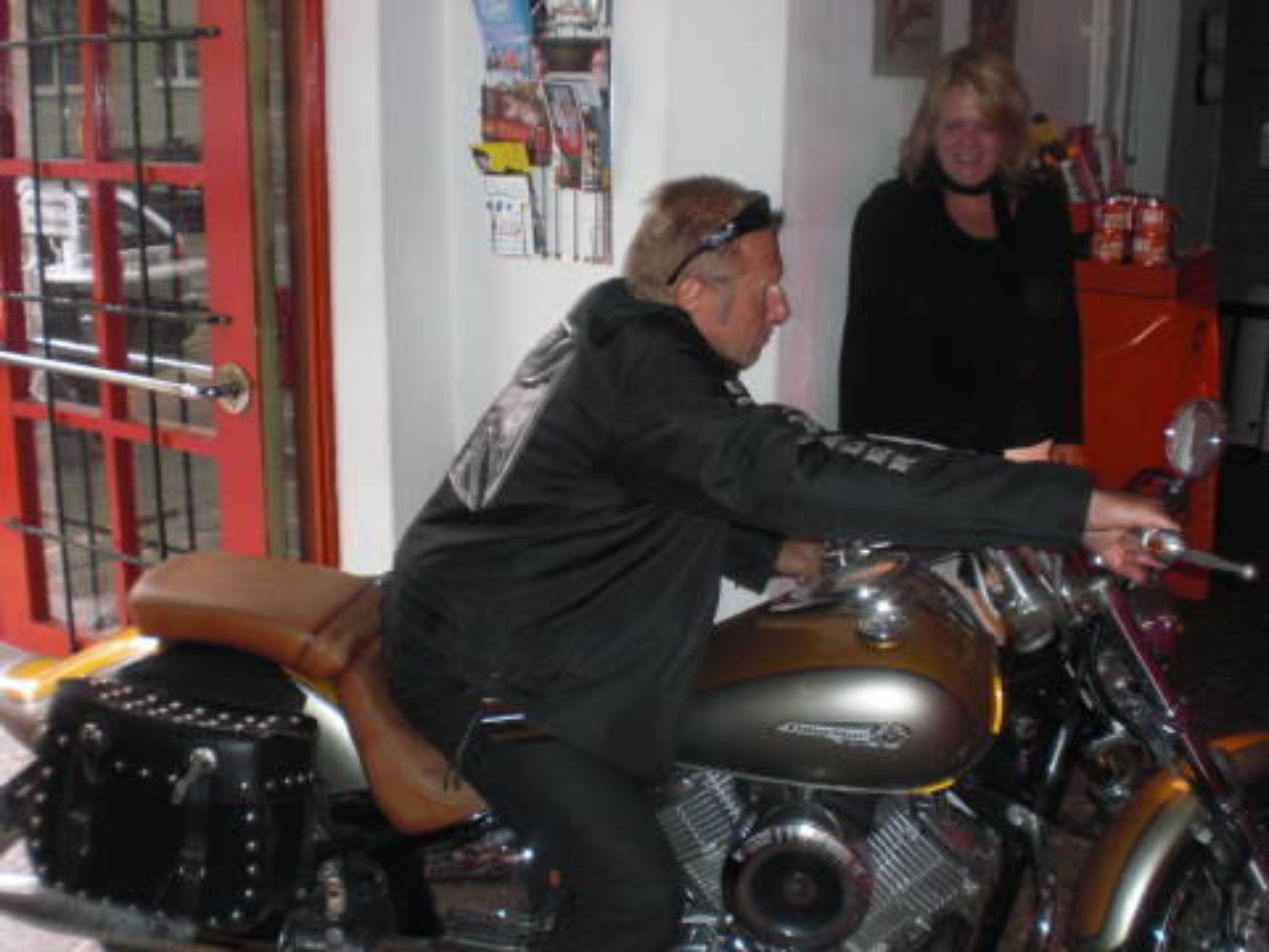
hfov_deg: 49.0
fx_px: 1393
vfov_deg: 37.7
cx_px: 634
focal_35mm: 38
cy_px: 476
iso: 200
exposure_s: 1/60
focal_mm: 6.3
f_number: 3.1
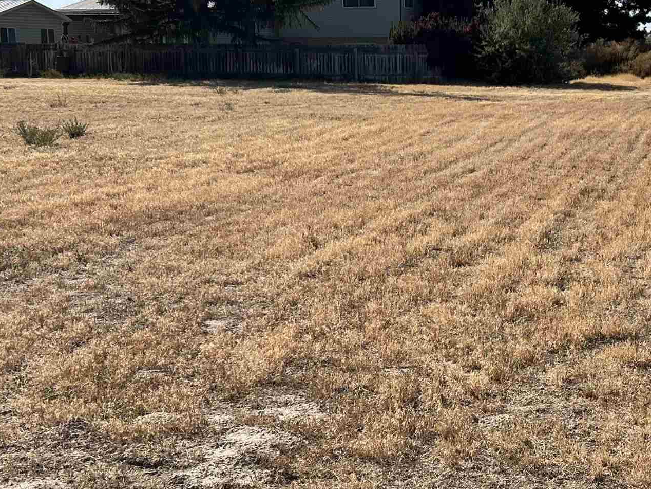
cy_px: 226
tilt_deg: -8.0
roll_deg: +0.4
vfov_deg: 23.3
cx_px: 414
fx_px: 1185
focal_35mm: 63
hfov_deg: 30.6
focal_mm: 5.7
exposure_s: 1/6211
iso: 50
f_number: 1.5
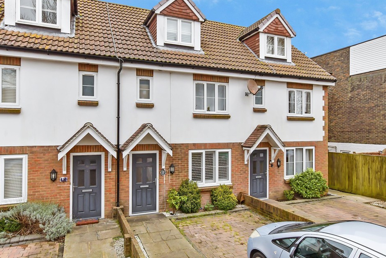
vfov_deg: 55.1
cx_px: 184
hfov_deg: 76.0
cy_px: 126
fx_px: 247
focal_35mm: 23
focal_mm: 14
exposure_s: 1/125
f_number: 8
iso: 400
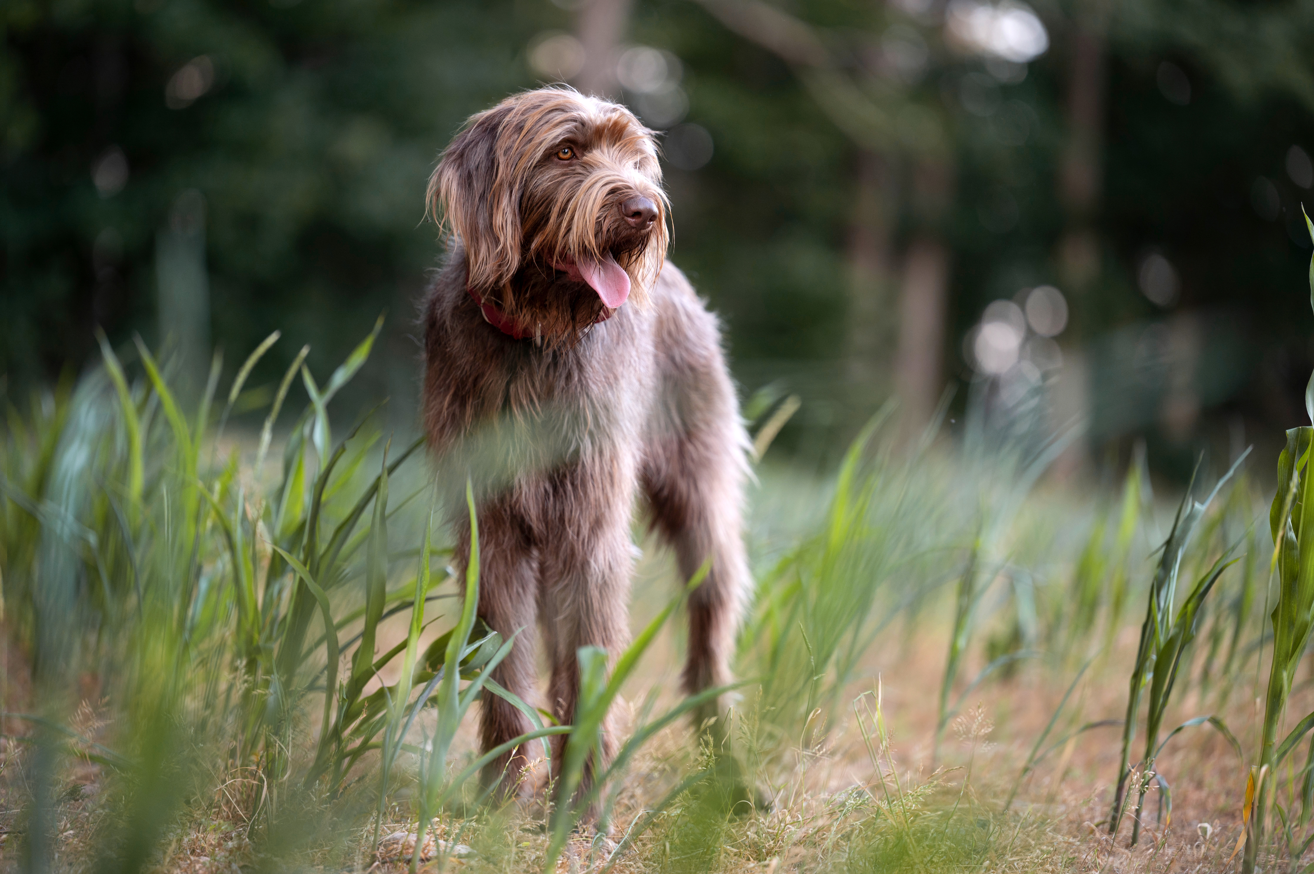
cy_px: 437
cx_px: 657
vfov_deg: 8.8
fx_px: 5654
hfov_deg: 13.3
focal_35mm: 155
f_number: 2.8
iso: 560
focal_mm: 155
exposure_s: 1/320
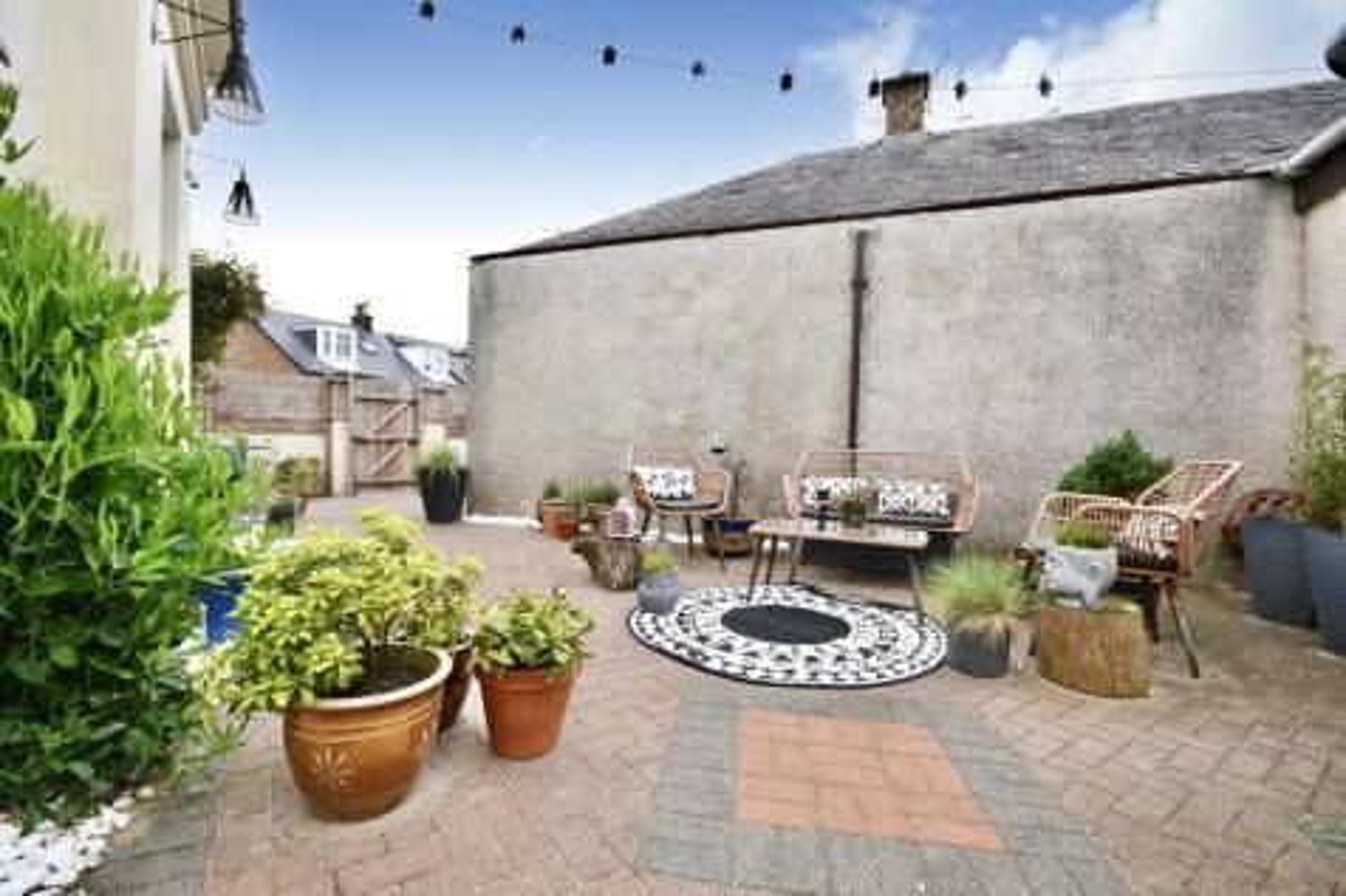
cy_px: 448
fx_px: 561
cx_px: 673
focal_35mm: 15
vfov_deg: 77.3
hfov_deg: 100.4
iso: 100
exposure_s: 1/125
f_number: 6.3
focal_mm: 10
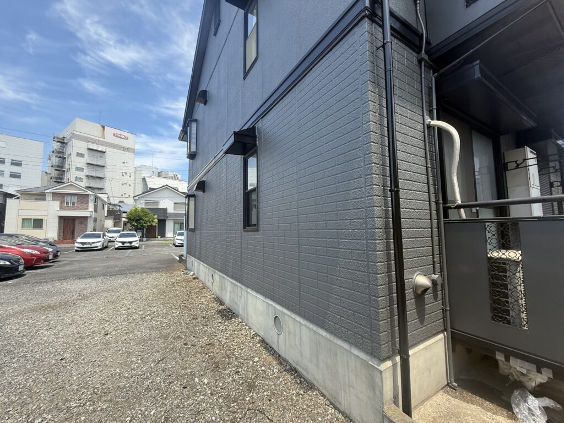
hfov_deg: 102.1
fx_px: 228
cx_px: 282
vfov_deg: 85.7
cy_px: 212
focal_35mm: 14
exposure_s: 1/734
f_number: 2.2
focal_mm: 2.22
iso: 64
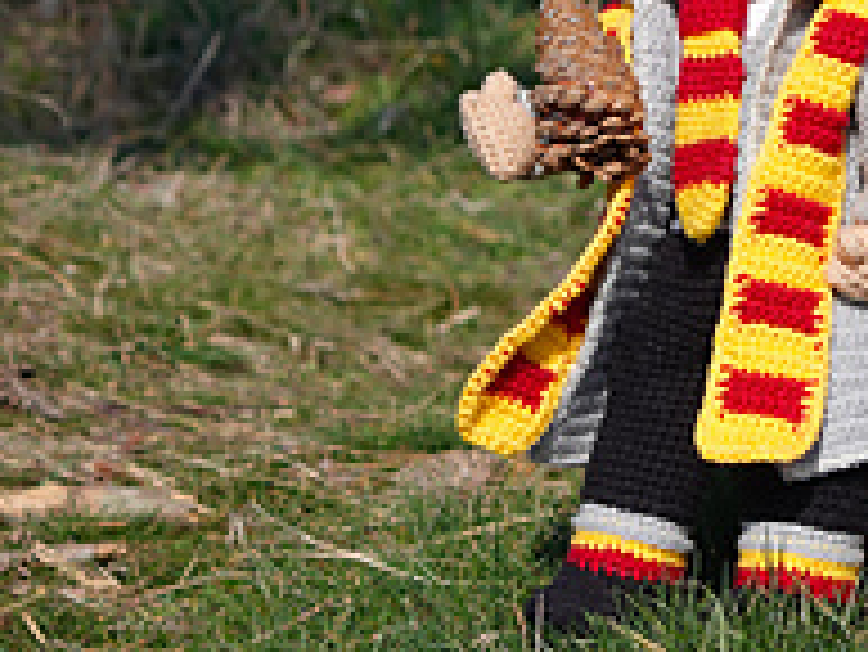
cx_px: 729
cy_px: 52
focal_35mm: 174
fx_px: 4366
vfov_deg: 8.5
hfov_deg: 11.3
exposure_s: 1/160
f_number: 4
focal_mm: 25.7
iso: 125
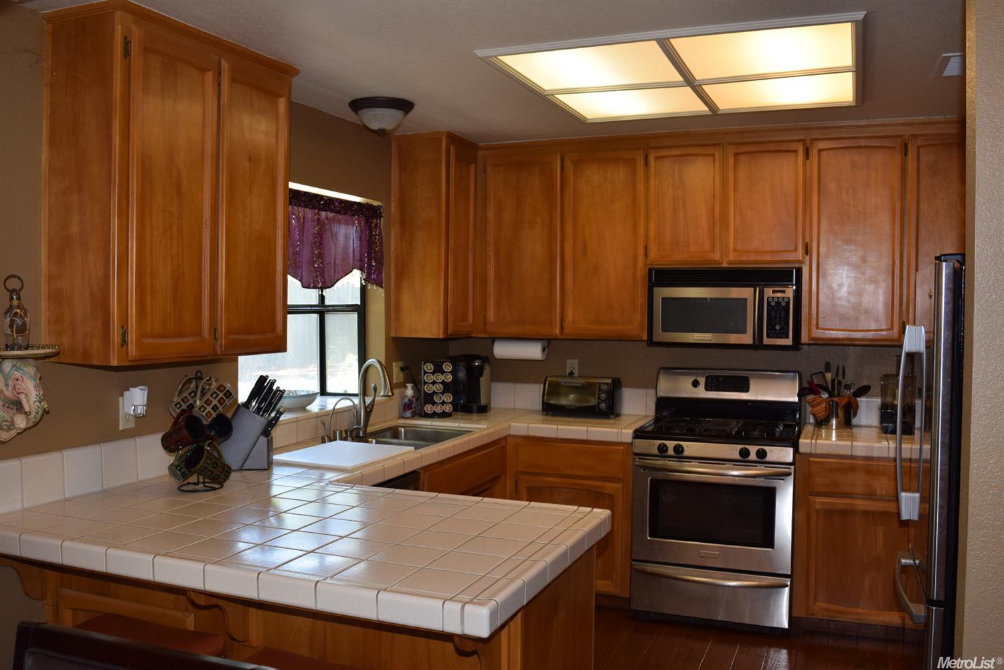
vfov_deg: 40.0
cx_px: 502
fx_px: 921
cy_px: 335
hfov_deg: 57.2
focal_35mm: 33
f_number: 5.6
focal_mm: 22
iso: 720
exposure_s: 1/125
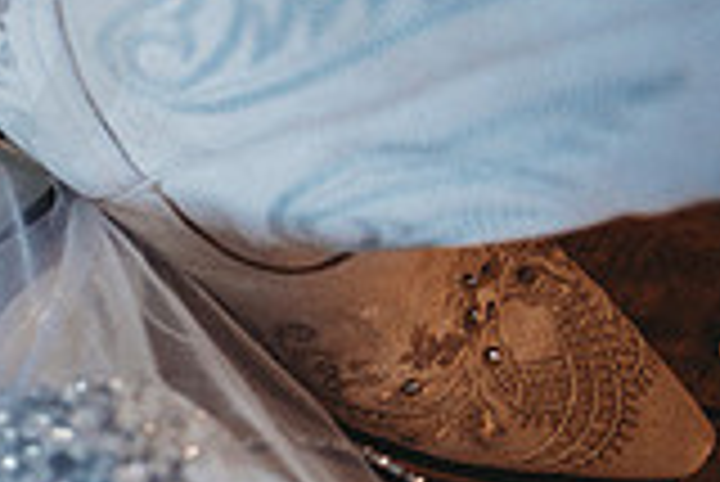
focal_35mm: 98
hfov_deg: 17.1
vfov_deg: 13.9
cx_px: -567
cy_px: 372
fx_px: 1962
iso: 1000
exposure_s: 1/125
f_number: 2.8
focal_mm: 27
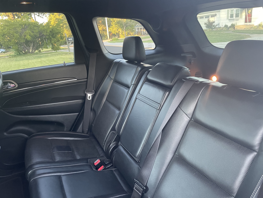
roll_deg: +5.6
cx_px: 132
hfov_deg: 67.3
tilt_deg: -18.8
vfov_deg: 53.1
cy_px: 99
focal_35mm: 26
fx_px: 198
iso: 250
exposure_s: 1/60
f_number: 1.6
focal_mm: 4.2
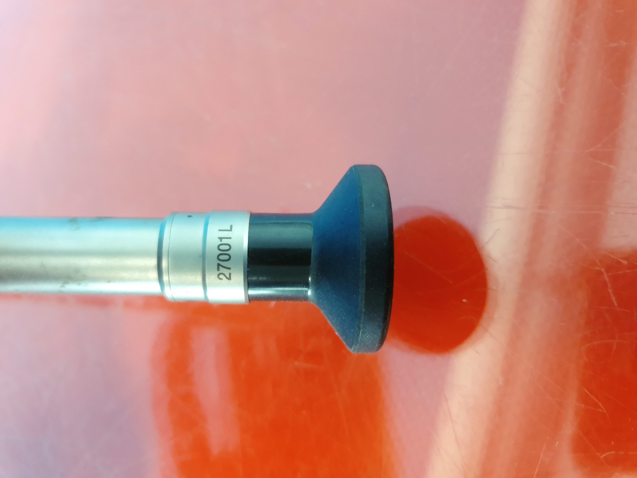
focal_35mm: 26
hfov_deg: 67.3
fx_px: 478
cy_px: 239
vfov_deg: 53.1
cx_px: 318
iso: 250
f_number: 1.5
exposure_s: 1/17
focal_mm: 4.3
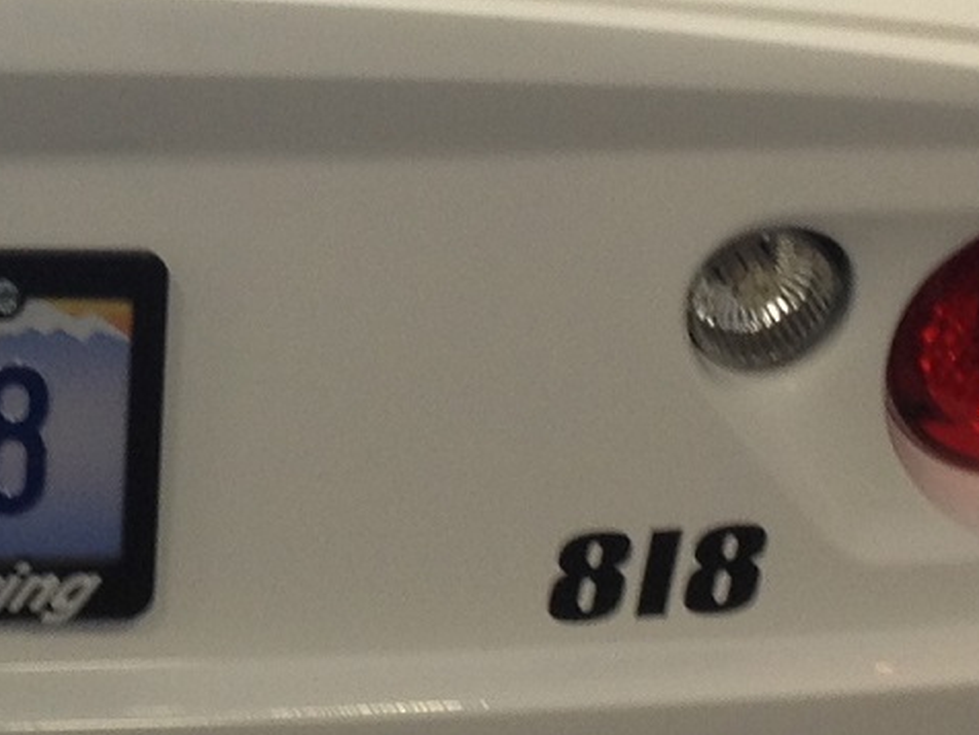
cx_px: -125
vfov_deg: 8.2
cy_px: -4
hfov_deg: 10.8
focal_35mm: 180
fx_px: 5091
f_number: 2.4
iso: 50
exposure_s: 1/40
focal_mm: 4.28
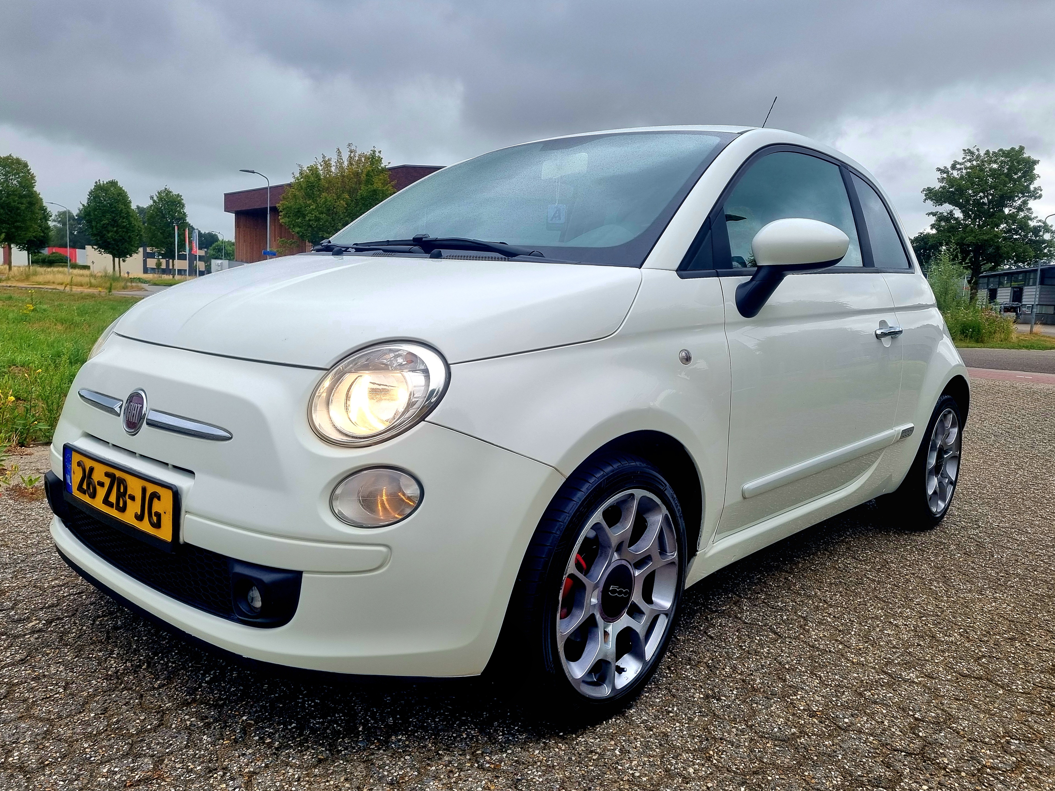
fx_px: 792
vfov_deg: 53.1
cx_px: 528
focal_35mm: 26
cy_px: 396
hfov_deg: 67.3
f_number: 1.8
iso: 50
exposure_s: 1/1667
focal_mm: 5.4
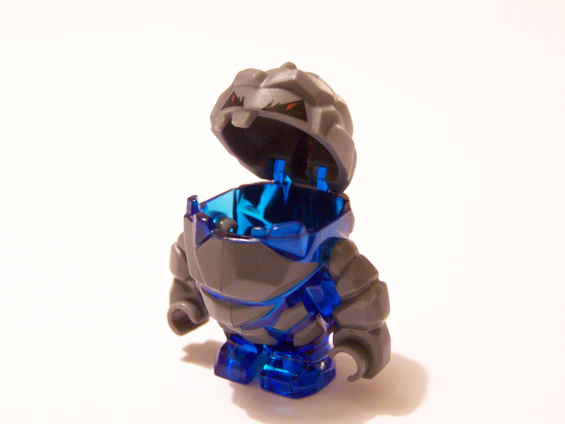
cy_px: 212
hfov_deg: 30.3
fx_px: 1045
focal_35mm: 64
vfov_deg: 22.9
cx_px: 282
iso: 400
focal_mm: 10.7
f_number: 3.2
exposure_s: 1/8
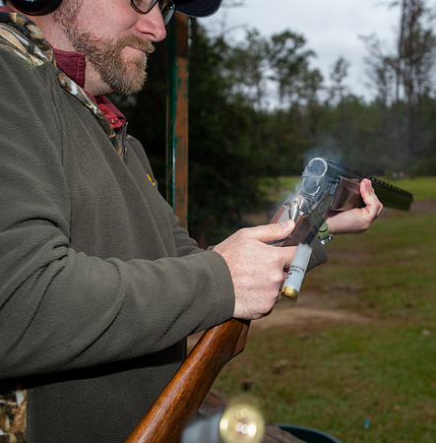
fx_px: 646
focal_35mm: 45
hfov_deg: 36.6
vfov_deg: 37.8
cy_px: 222
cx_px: 316
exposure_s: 1/250
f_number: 5
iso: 320
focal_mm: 35
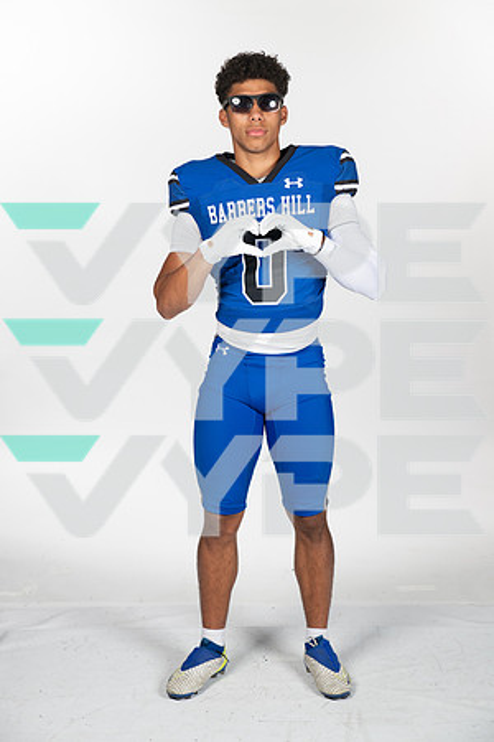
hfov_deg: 19.5
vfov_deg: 28.8
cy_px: 371
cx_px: 247
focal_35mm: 70
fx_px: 1441
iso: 250
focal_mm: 70
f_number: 7.1
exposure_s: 1/400
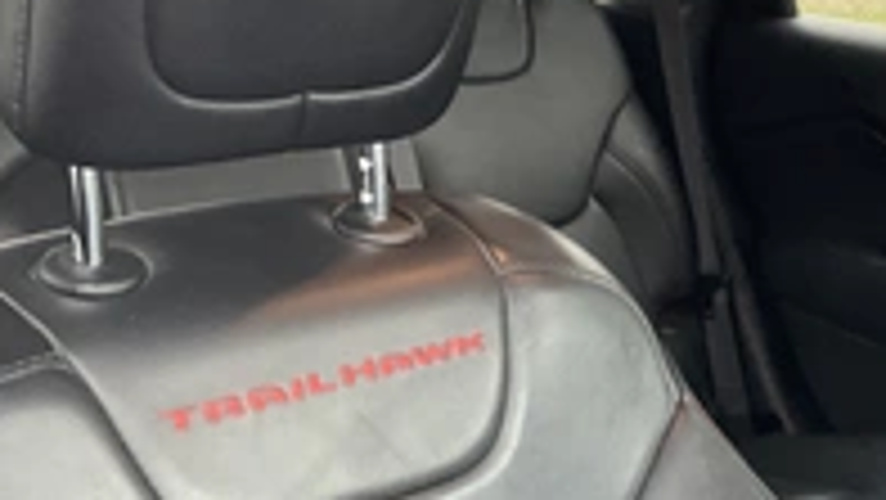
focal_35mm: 64
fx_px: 1504
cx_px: 733
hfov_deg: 31.8
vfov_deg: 18.8
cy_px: 176
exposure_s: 1/60
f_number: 1.8
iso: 250
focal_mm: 3
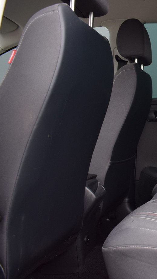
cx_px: 208
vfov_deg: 42.9
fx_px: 355
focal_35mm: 48
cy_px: 139
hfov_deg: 22.2
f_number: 5.6
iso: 400
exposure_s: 1/125
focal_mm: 20
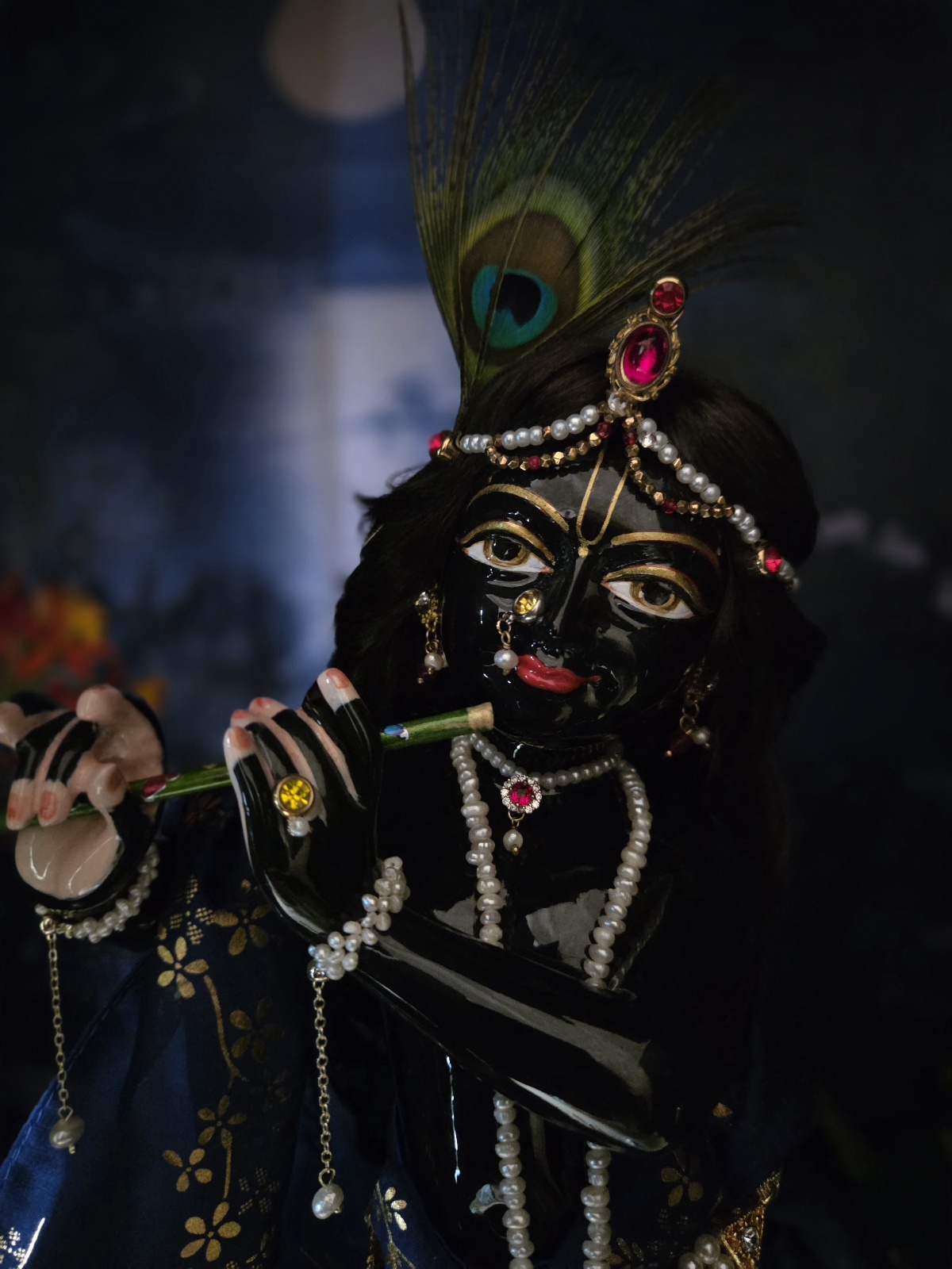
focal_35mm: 23
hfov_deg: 58.9
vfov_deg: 73.9
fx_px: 843
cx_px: 476
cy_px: 634
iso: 5000
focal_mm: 5.4
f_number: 1.8
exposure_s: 1/16.7
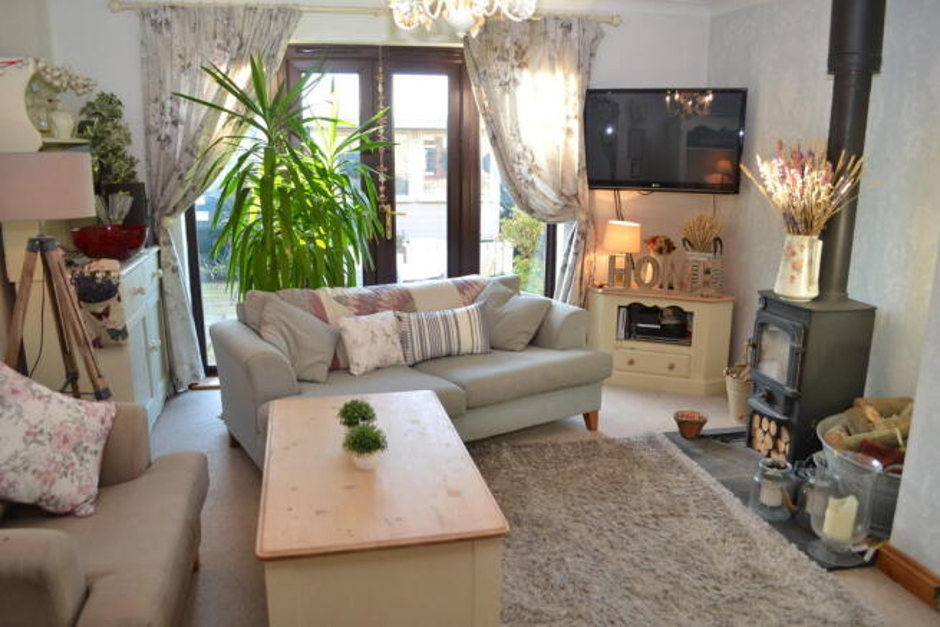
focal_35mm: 27
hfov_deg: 67.4
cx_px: 470
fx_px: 705
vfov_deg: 48.0
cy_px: 314
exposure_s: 1/60
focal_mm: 18
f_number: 4
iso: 400
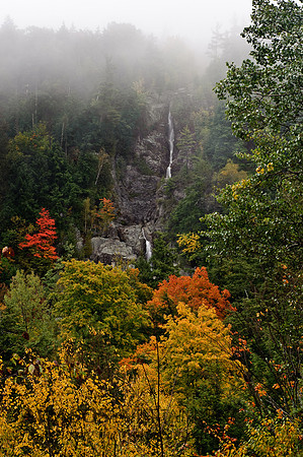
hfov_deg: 17.0
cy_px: 228
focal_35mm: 80
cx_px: 152
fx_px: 1012
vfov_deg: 25.4
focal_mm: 80
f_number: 16
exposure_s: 1/4
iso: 200
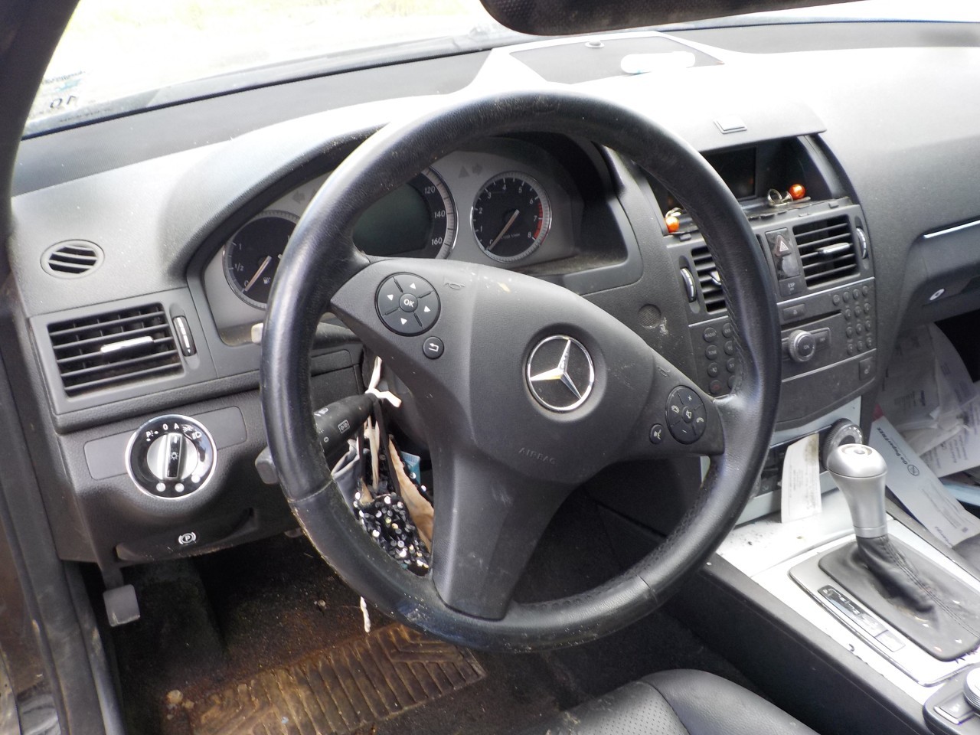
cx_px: 490
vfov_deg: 46.8
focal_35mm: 30
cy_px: 368
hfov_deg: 60.0
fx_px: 849
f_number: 3.3
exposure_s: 1/60
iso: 125
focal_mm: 4.1
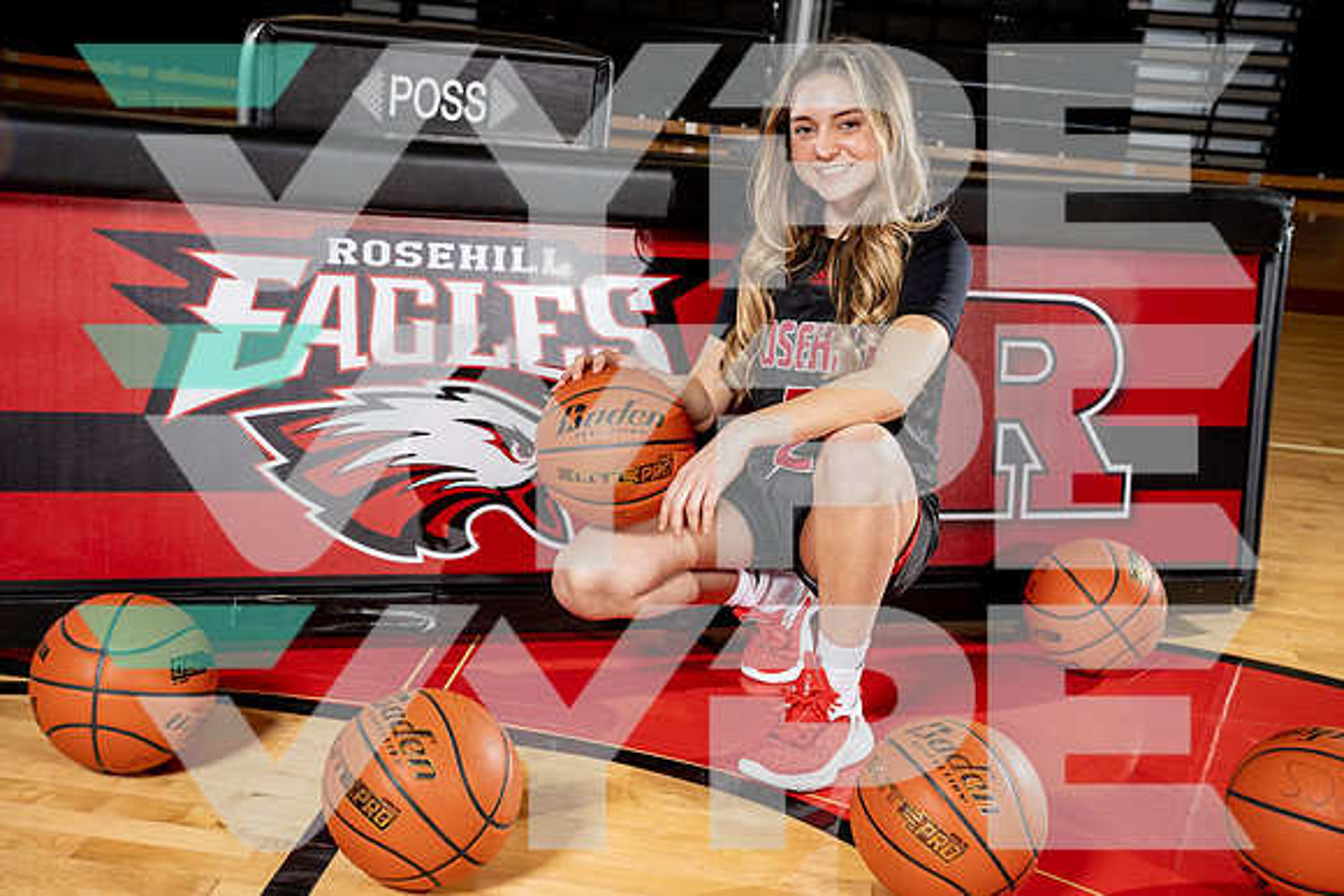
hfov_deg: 43.5
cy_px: 472
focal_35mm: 45
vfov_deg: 29.9
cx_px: 603
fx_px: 1681
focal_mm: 40
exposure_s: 1/250
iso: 400
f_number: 5.6
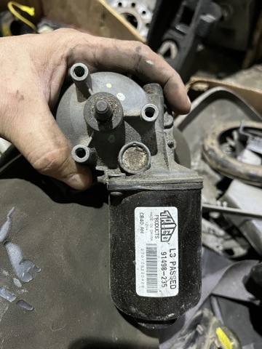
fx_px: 262
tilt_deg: -65.2
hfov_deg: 53.1
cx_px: 131
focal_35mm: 26
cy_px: 174
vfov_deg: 67.3
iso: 500
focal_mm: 5.1
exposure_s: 1/33
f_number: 1.6
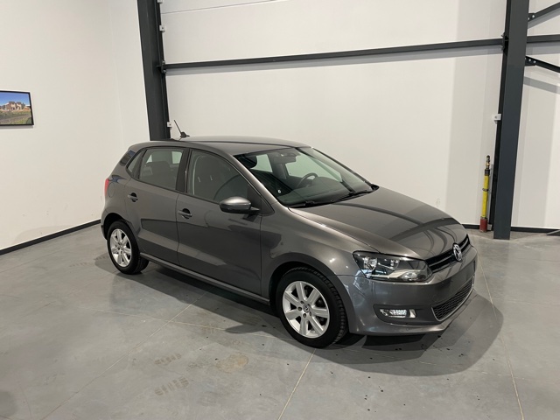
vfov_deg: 53.1
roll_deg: +1.2
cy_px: 210
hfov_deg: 67.3
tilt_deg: -13.0
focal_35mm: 26
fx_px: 421
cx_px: 280
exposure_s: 1/50
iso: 100
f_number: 1.6
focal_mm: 4.2
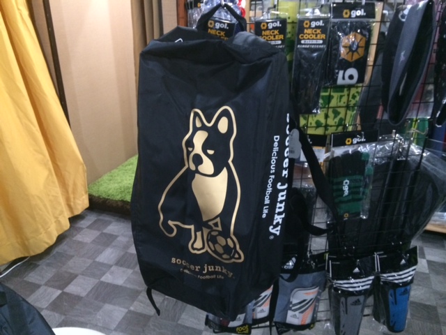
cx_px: 223
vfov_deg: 46.8
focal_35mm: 30
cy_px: 168
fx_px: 387
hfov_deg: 60.0
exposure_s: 1/15
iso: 400
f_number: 2.2
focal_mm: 4.12
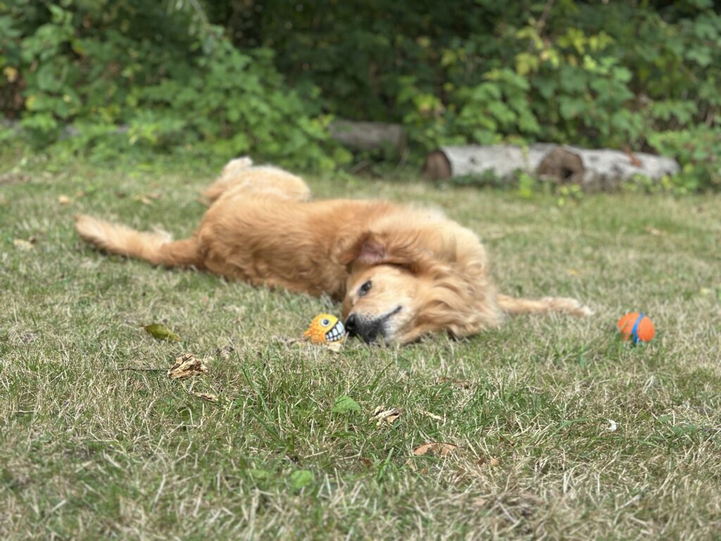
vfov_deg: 30.3
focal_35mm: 48
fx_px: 1000
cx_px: 360
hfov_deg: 39.7
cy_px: 270
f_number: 1.78
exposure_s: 1/911
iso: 80
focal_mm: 6.86
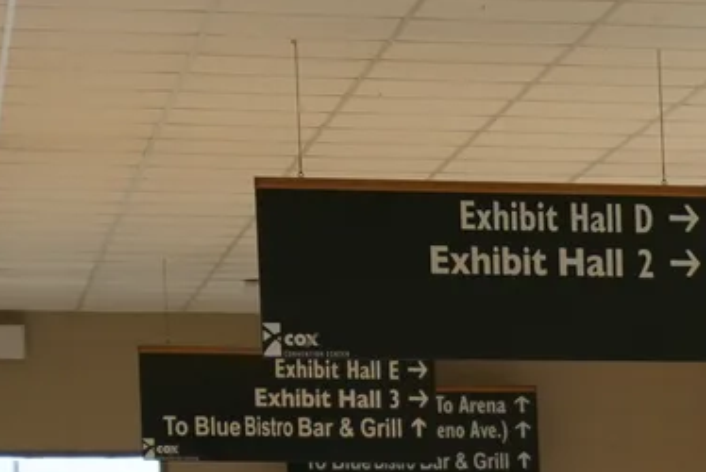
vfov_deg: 5.3
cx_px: 1546
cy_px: 1126
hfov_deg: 7.8
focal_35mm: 250
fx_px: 4906
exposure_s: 1/60
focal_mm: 35
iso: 800
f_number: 2.8
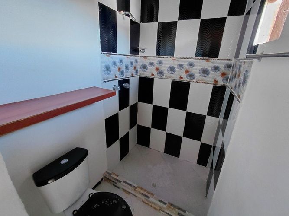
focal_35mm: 16
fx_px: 134
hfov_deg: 94.5
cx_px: 144
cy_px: 108
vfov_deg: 78.1
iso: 250
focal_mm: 1.64
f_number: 2.2
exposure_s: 1/40
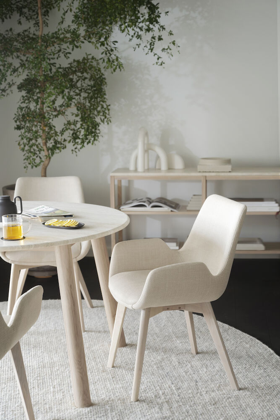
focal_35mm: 57
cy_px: 210
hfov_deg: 23.8
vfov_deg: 35.0
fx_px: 665
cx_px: 140
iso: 100
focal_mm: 57
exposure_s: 1/5
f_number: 4.5
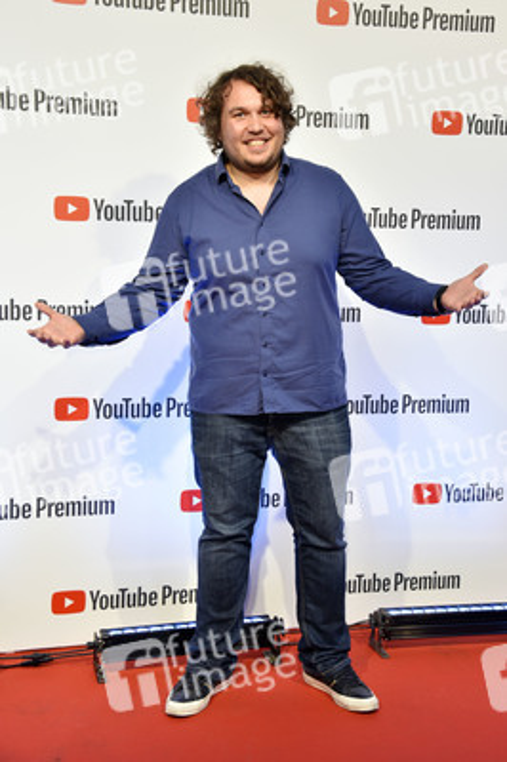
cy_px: 381
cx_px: 254
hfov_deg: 24.6
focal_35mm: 55
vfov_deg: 36.3
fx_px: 1164
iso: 400
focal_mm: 55
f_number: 5.6
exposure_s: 1/125
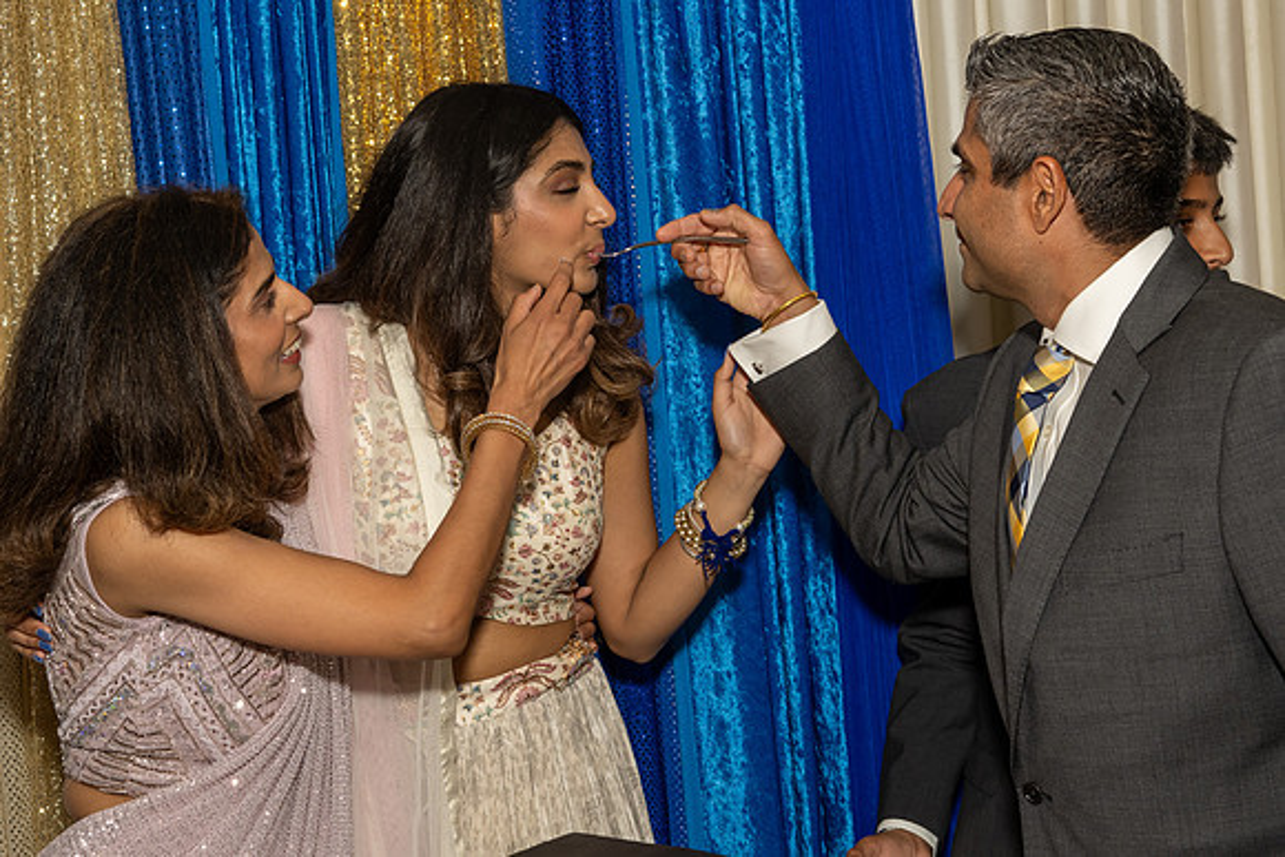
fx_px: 2084
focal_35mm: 58
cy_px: 422
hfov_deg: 34.3
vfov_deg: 23.3
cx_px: 658
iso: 800
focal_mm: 38
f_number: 7.1
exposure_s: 1/250
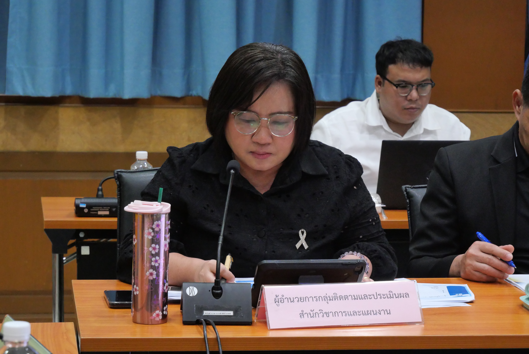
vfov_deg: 13.3
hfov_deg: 19.8
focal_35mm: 103
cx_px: 264
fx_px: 1514
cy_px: 177
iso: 3200
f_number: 5.6
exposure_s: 1/100
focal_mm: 50
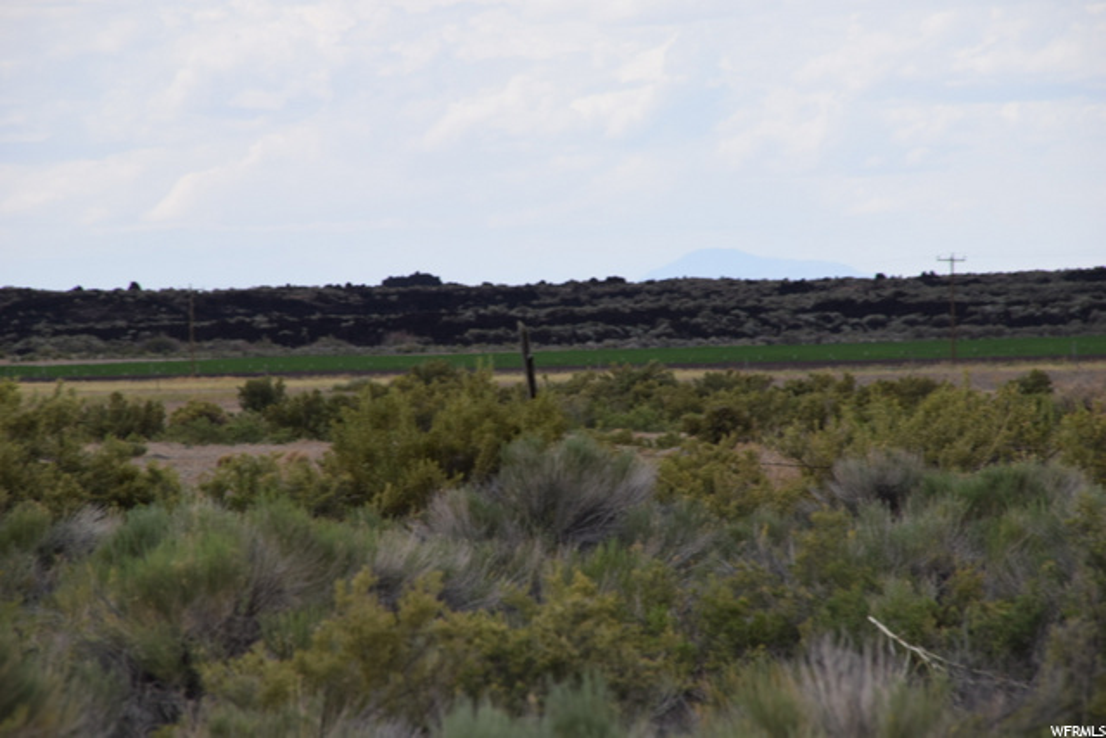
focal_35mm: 300
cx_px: 553
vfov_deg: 4.6
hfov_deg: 6.9
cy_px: 369
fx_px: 9218
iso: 100
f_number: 10
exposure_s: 1/200
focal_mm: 200
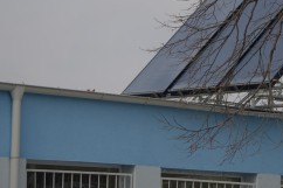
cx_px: 196
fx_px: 2041
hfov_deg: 7.9
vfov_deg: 5.3
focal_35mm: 260
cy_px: 73
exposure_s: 1/1000
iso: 200
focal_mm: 105
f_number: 8
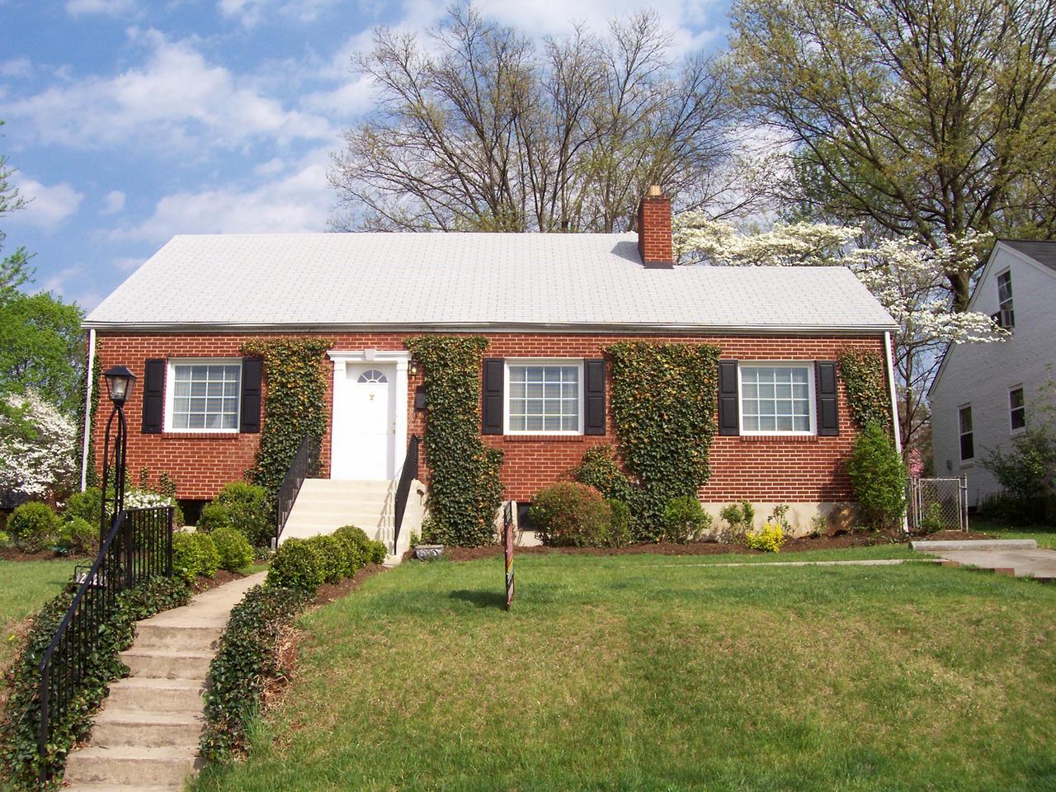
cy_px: 396
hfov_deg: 54.0
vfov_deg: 41.8
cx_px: 528
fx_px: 1037
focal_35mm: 34
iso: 80
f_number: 5.1
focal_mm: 5.6
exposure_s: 1/465
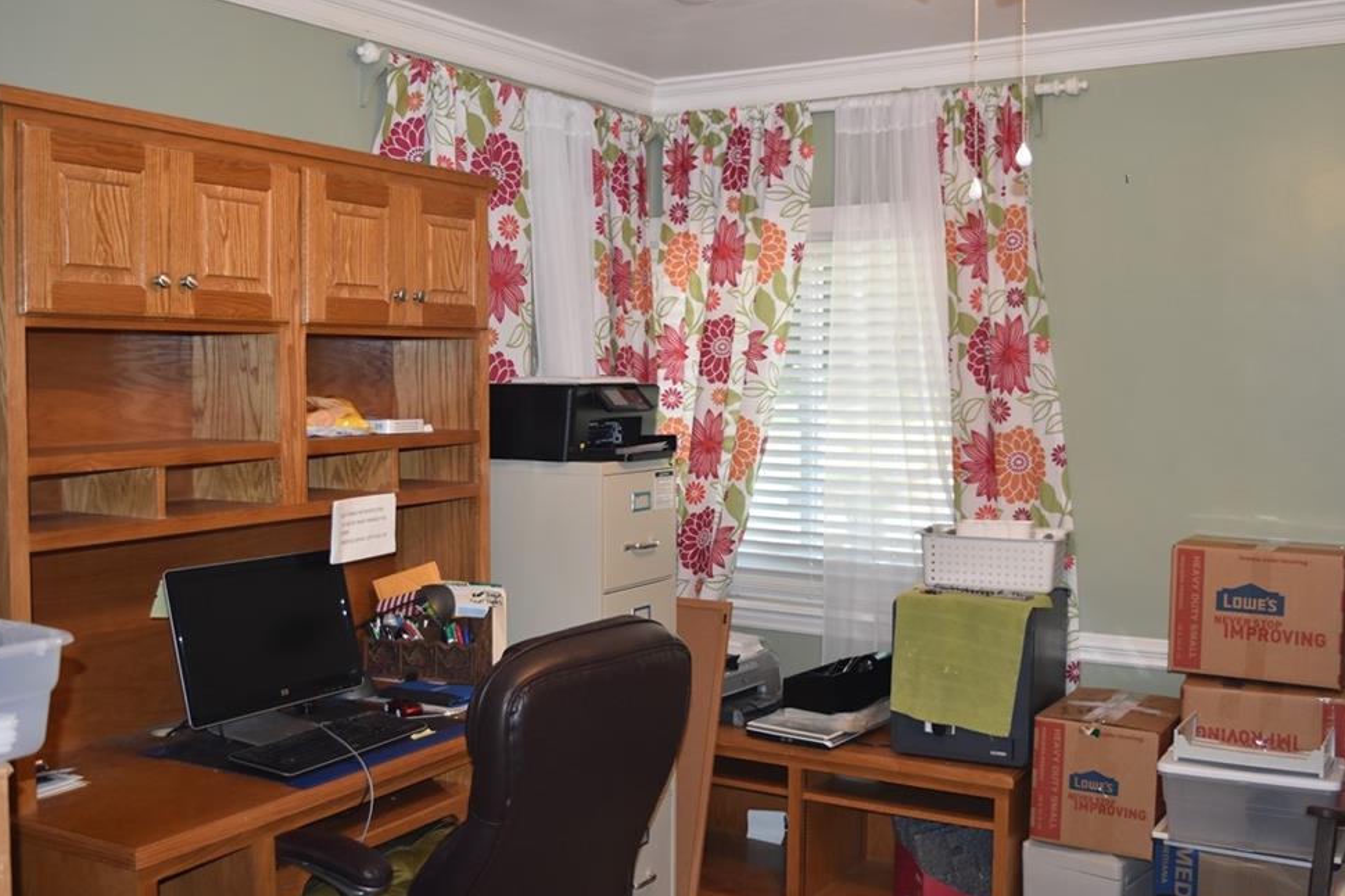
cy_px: 448
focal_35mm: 38
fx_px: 1419
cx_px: 691
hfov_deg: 50.7
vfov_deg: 35.0
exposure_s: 1/60
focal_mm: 24
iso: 800
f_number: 4
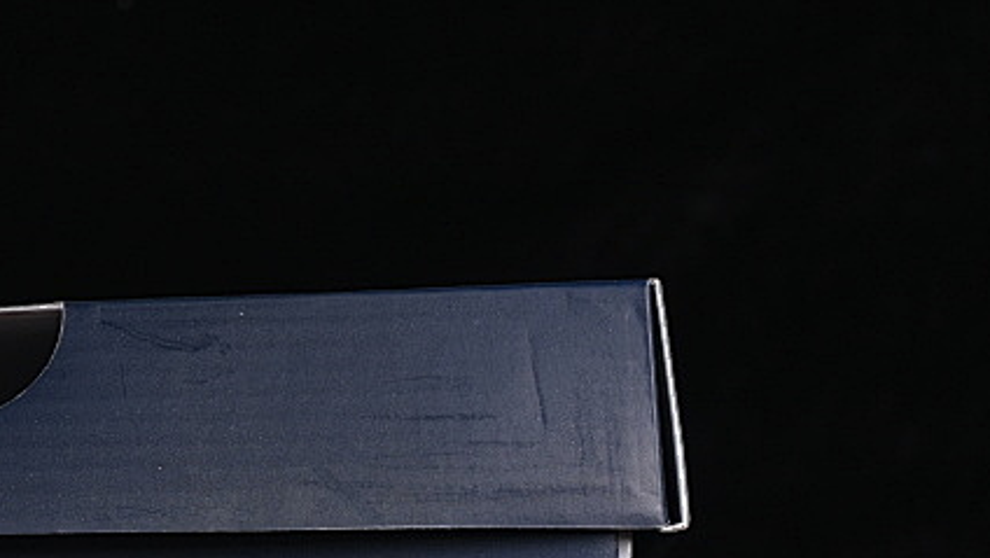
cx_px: -68
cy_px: 558
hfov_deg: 10.6
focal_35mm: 200
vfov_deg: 6.1
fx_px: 5253
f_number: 8
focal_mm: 50
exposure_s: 1/80
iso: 160
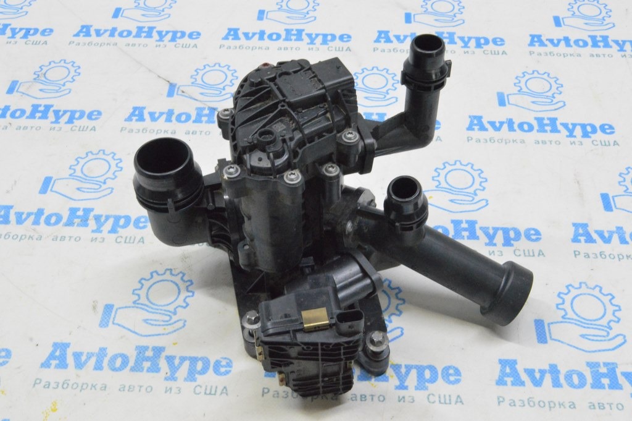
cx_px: 316
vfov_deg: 29.8
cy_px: 210
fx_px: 789
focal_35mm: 45
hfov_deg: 43.6
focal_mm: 30
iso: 6400
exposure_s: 1/20
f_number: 20
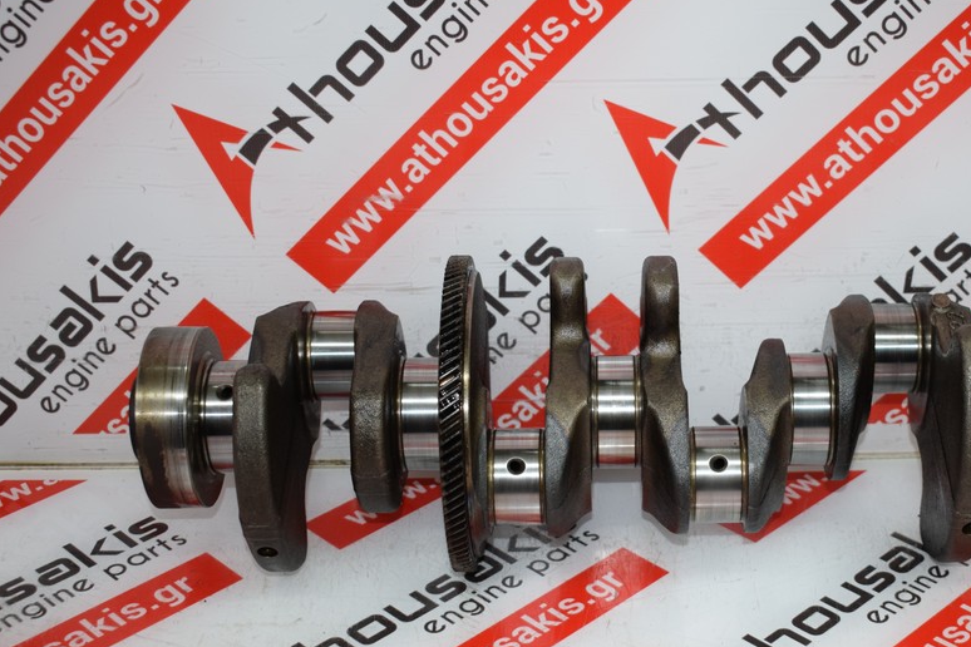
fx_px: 1672
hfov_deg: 32.2
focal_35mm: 62
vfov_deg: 21.9
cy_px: 404
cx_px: 625
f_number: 4.5
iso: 500
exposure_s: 1/80
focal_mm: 32
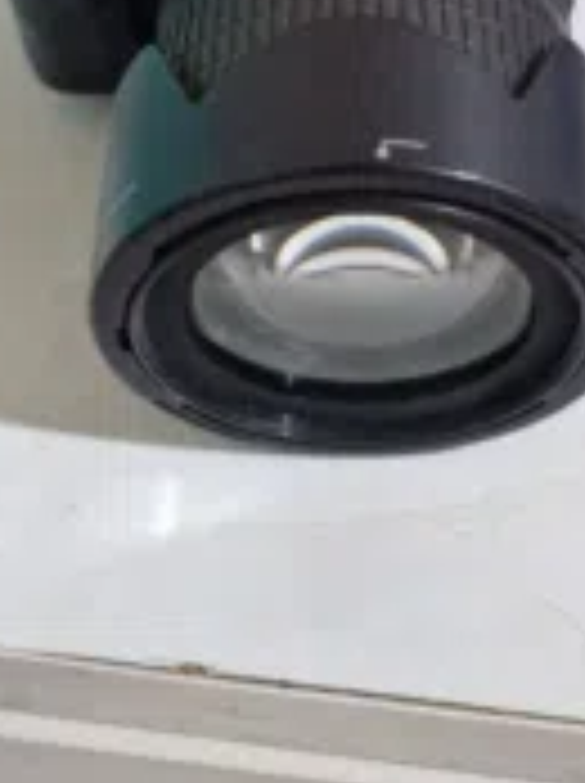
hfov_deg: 27.3
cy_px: -72
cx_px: 374
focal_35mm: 53
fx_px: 1197
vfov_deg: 32.1
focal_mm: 6.4
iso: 1000
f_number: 1.8
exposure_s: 1/100
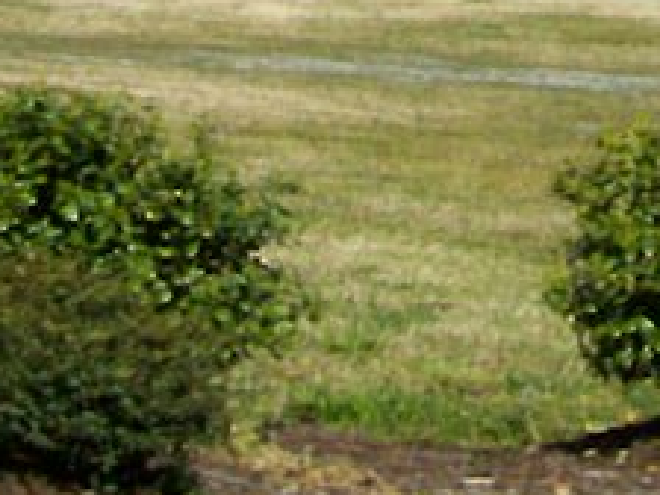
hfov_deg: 7.7
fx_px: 4824
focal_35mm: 253
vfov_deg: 5.6
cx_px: 943
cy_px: -737
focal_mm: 5.6
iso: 80
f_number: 5.1
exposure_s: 1/672
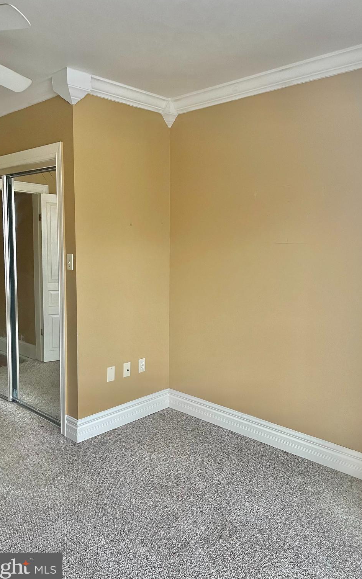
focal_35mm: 28
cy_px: 290
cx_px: 187
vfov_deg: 66.5
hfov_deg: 44.5
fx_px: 442
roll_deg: -0.8
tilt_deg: -4.7
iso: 125
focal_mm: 4.2
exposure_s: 1/60
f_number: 1.6
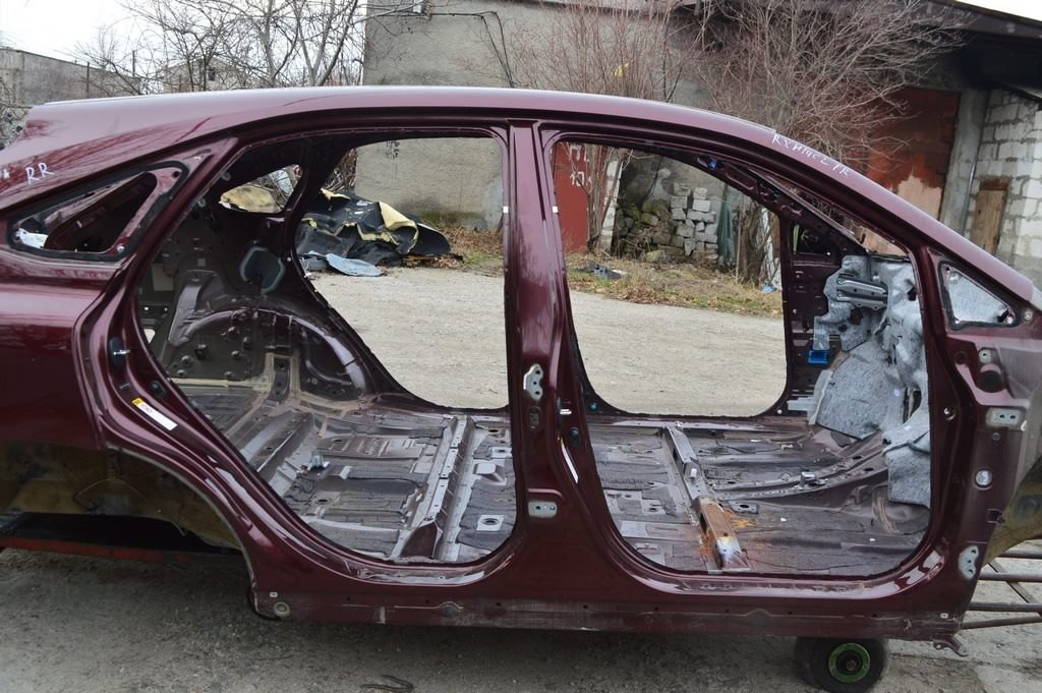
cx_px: 521
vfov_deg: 39.9
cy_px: 346
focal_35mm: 33
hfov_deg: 57.3
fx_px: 954
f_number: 9
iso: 400
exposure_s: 1/125
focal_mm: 22
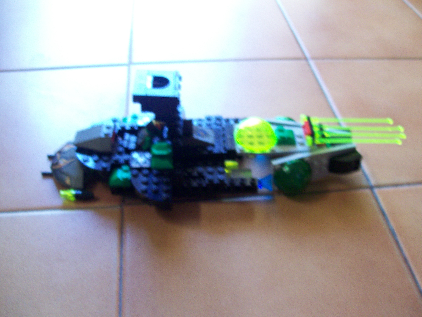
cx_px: 211
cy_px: 158
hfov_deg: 51.4
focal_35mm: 36
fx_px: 439
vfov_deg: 39.7
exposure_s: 1/16
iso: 160
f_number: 2.7
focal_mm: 6
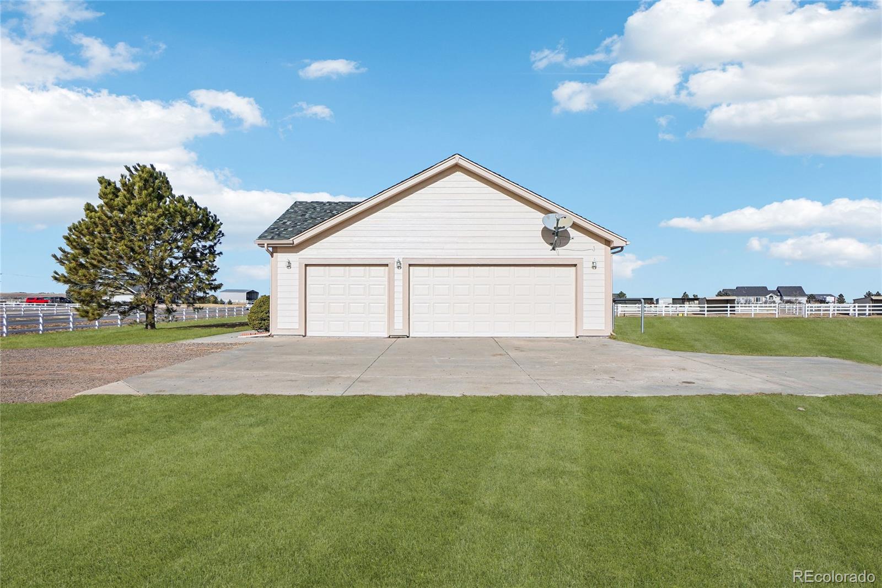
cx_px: 441
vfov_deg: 67.4
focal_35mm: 18
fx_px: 441
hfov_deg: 90.0
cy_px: 294
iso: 100
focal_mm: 12
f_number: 8
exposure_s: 1/640
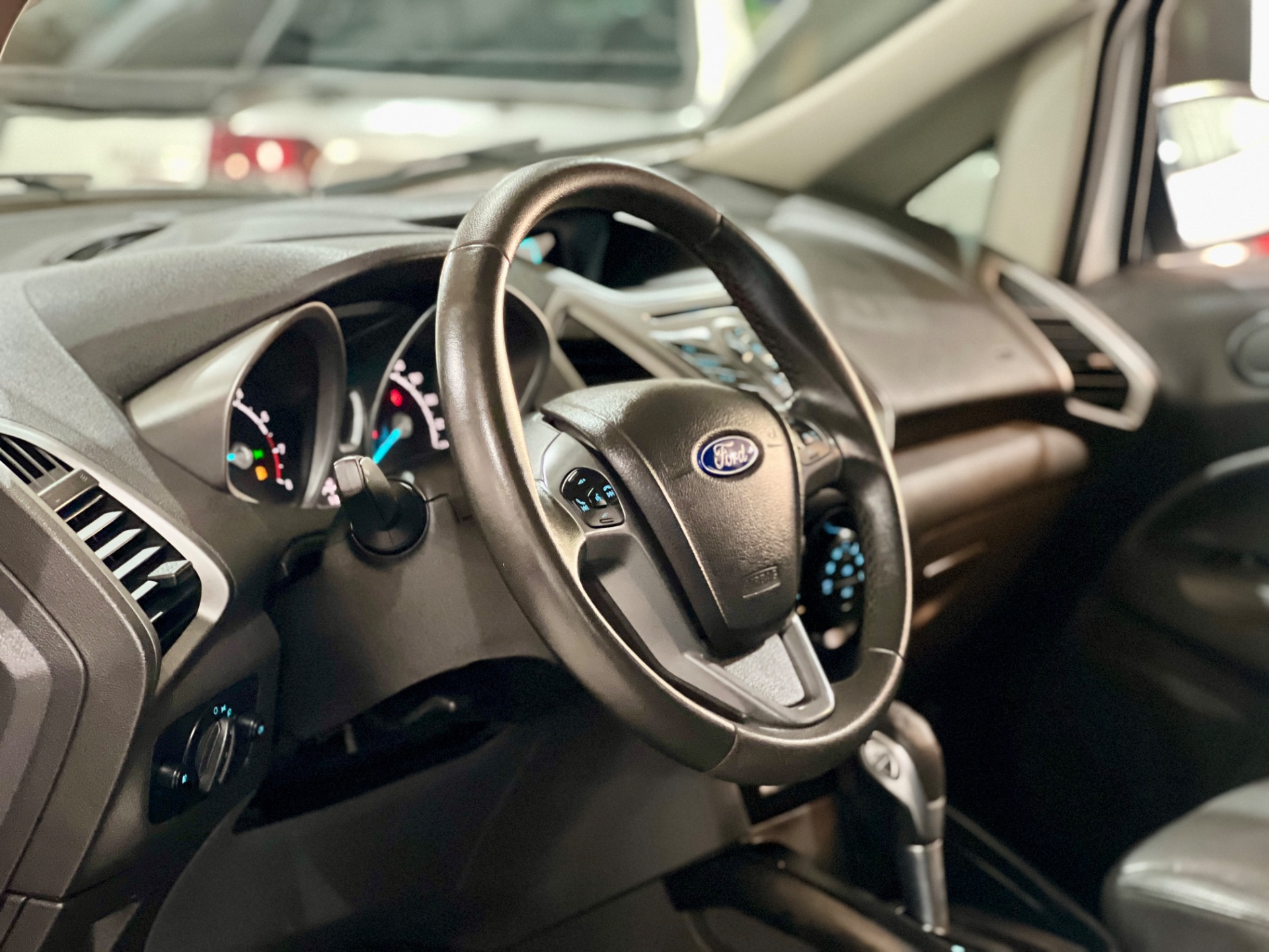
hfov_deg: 25.3
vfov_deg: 19.1
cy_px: 476
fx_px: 2823
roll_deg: -0.2
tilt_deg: -8.7
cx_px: 634
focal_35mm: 77
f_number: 2.8
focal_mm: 9
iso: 800
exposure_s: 1/15
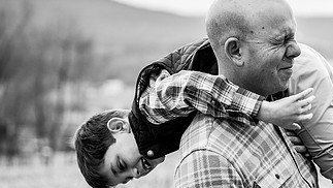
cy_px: 159
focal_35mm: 160
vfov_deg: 7.6
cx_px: 259
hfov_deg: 13.4
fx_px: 1413
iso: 320
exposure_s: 1/800
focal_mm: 85
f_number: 3.2
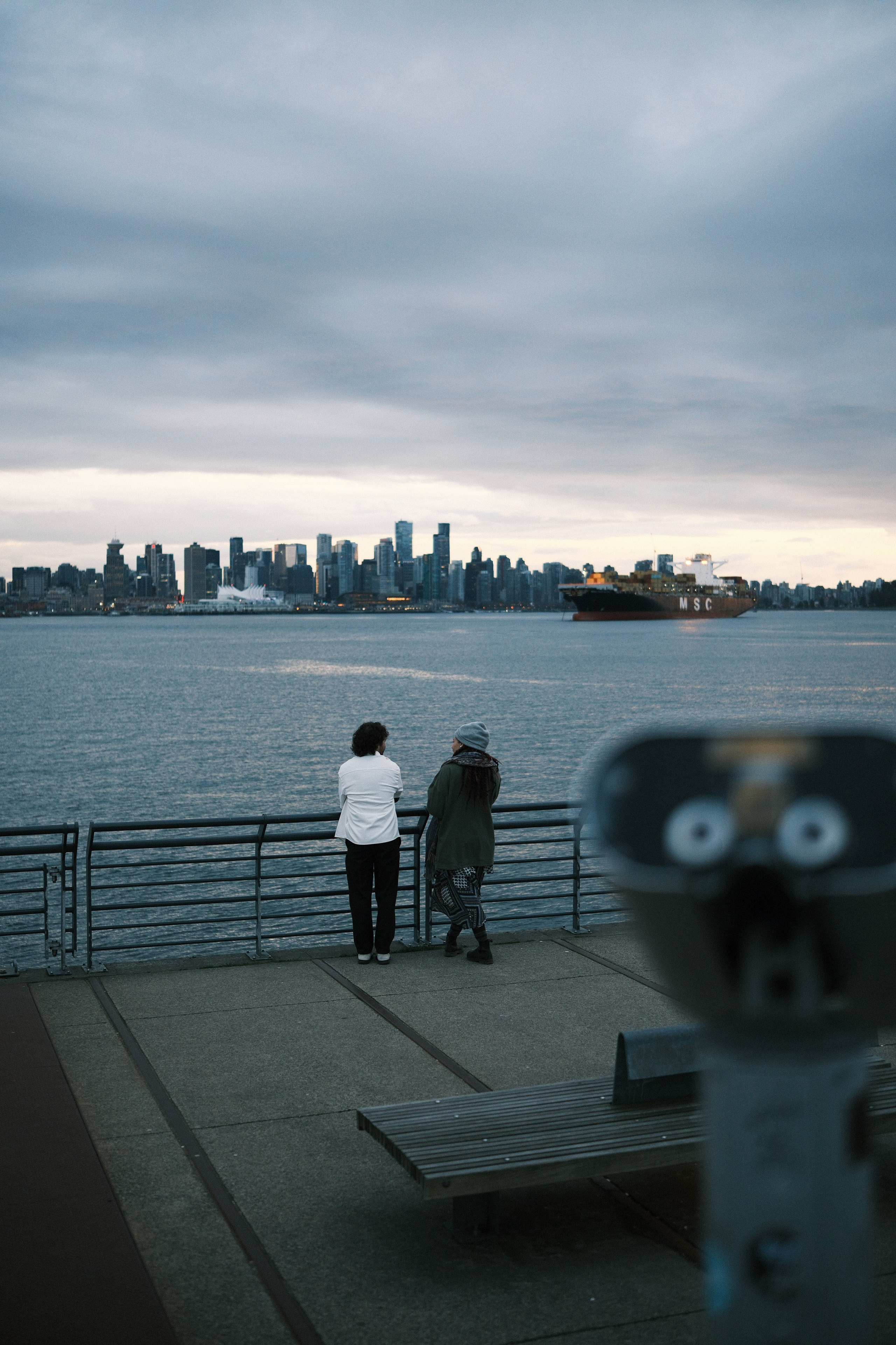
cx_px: 448
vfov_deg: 47.4
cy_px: 672
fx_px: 1531
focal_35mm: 41
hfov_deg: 32.6
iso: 500
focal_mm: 27
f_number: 1.2
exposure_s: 1/680
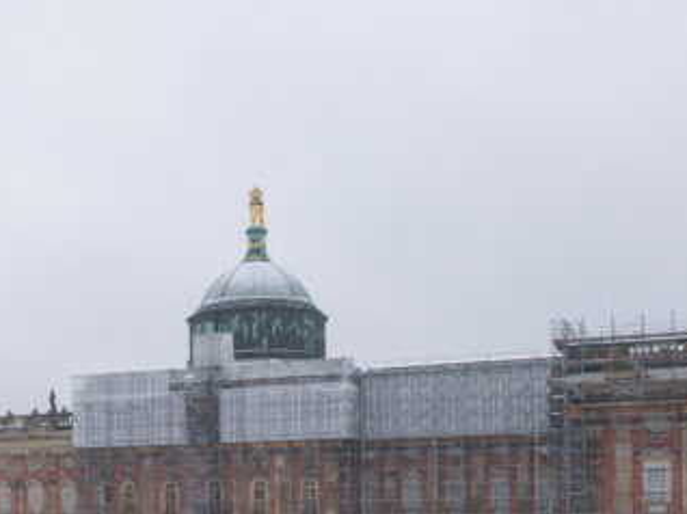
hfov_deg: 32.8
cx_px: 201
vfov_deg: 23.9
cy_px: 533
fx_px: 1150
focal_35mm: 58
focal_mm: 22.4
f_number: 11
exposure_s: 1/30
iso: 200
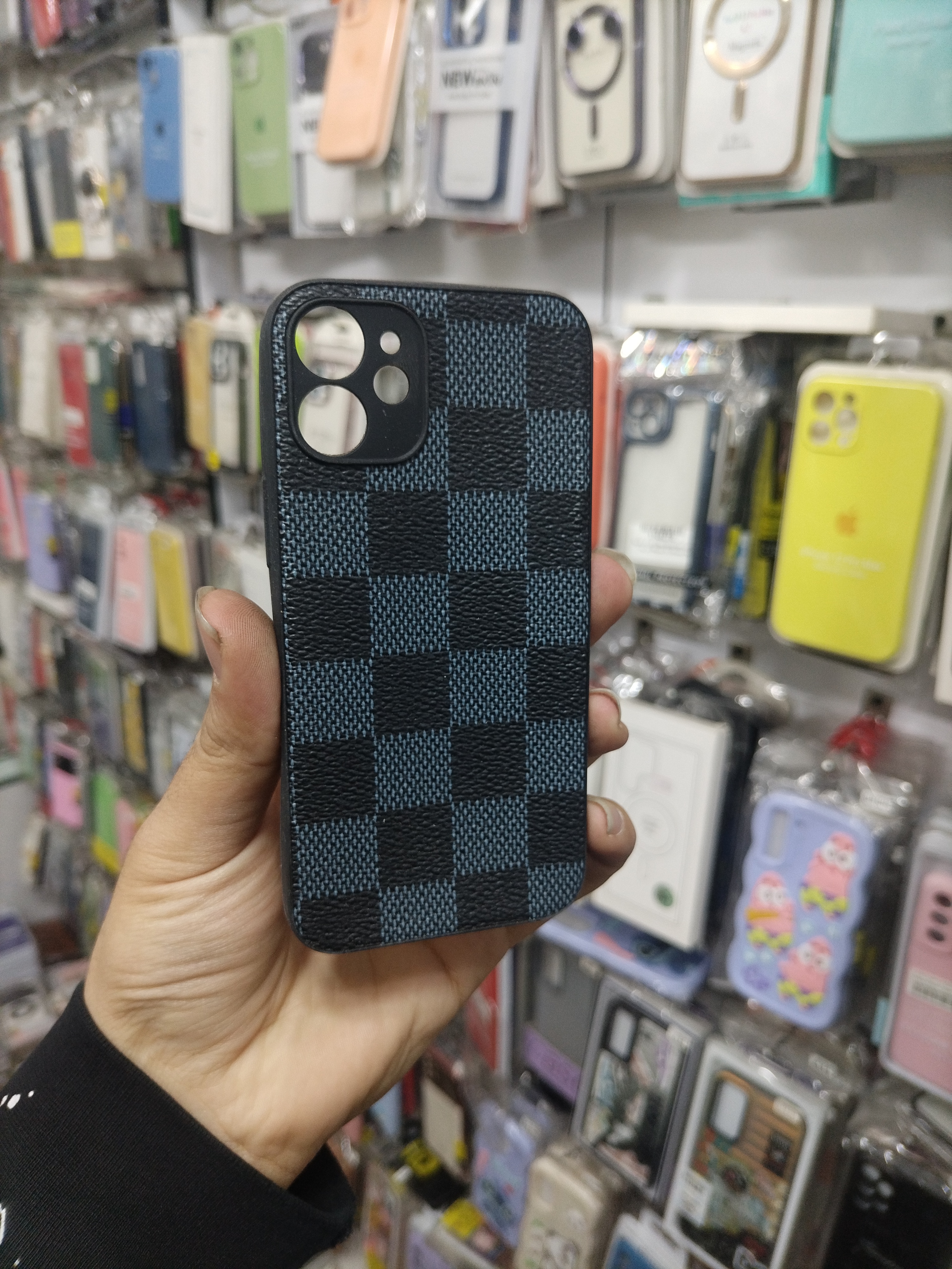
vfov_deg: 67.3
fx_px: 953
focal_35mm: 26
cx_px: 476
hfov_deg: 53.1
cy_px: 634
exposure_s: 1/50
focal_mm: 4.7
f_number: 1.8
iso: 250
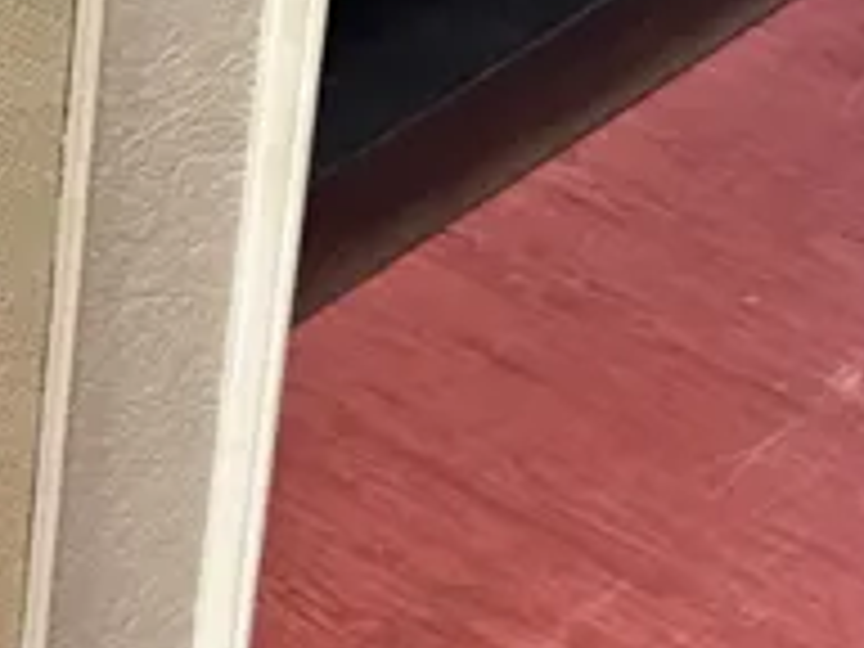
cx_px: -1300
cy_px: 522
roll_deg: +6.7
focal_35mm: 128
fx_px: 3195
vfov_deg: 11.5
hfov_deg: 12.0
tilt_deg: -40.5
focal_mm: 6.86
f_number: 1.78
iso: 640
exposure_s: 1/50
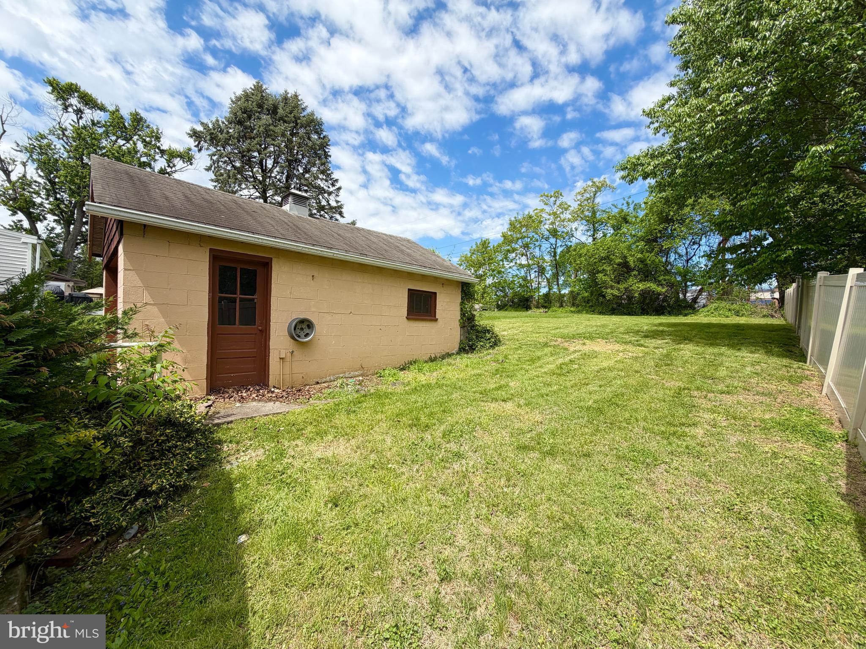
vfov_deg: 85.7
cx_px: 433
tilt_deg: -1.5
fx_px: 350
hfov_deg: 102.1
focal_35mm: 14
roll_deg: -1.9
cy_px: 324
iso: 25
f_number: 2.2
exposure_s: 1/770
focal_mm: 2.22
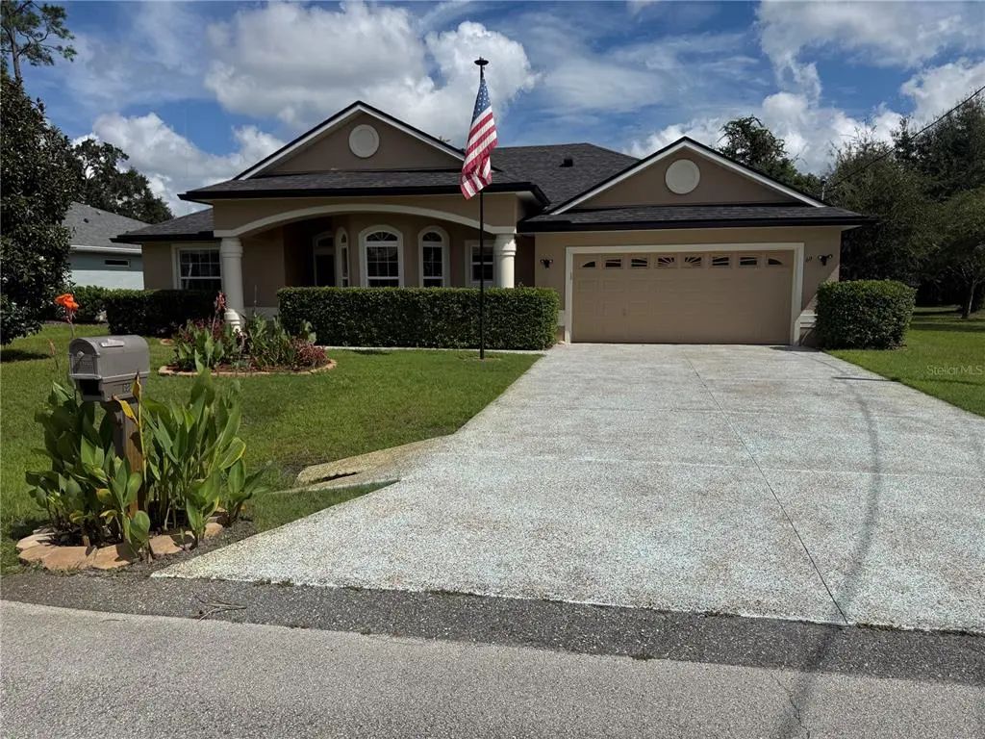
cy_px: 370
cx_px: 492
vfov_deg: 56.8
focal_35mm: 24
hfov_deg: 71.6
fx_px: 683
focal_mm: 6.76
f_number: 1.78
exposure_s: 1/10309
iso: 80
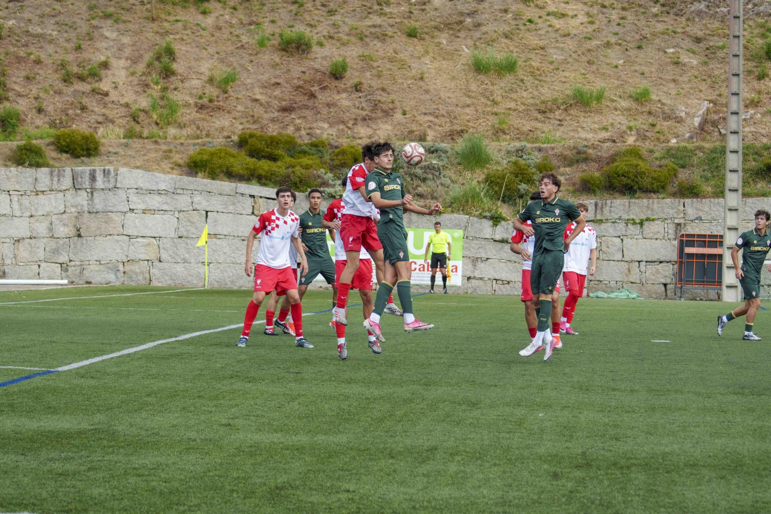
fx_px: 2409
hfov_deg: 18.2
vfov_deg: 12.2
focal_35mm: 112
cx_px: 386
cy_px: 257
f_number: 4.5
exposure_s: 1/2000
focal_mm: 75
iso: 500
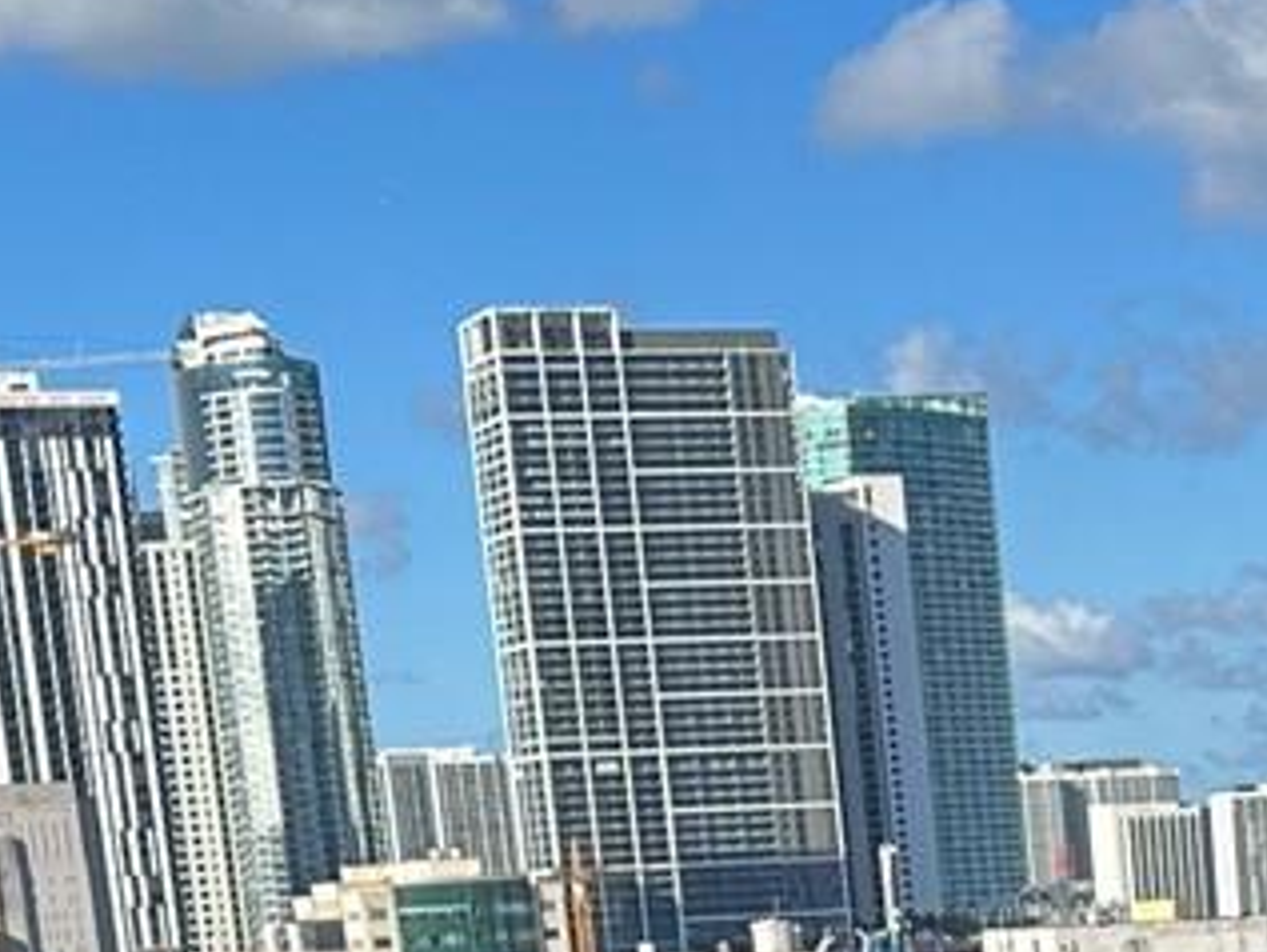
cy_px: 2060
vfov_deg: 10.9
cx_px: 1499
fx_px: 4430
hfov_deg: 15.7
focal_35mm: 121
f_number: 1.78
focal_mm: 6.86
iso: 80
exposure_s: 1/2469
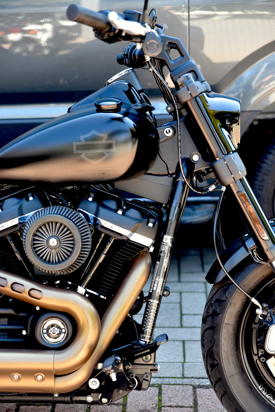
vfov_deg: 27.7
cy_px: 213
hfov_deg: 18.7
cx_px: 134
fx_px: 836
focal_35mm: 73
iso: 100
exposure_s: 1/60
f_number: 2.8
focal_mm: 70
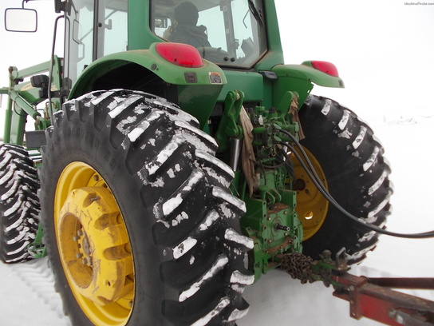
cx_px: 217
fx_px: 351
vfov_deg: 49.7
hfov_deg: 63.4
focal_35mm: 28
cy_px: 163
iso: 80
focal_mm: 4
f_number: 2.7
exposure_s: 1/50
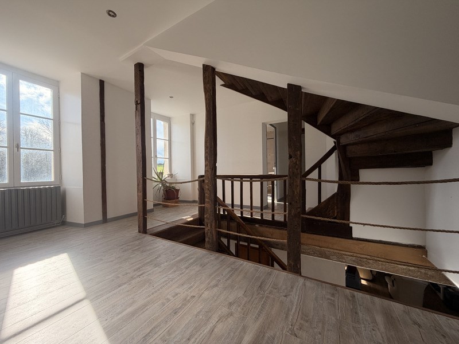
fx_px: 186
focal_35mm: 14
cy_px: 172
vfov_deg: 85.7
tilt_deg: +0.2
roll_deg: +0.8
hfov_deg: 102.1
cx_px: 230
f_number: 2.2
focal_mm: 2.22
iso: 40
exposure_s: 1/579
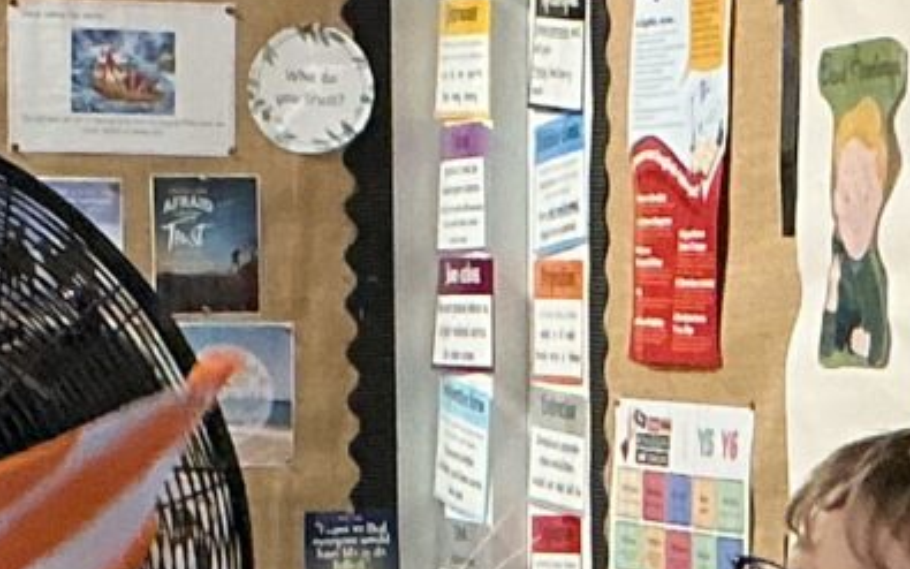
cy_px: 963
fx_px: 4936
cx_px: 378
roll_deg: +0.4
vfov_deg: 6.5
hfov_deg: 10.5
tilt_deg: -10.7
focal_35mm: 199
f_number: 1.8
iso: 100
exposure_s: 1/60
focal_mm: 3
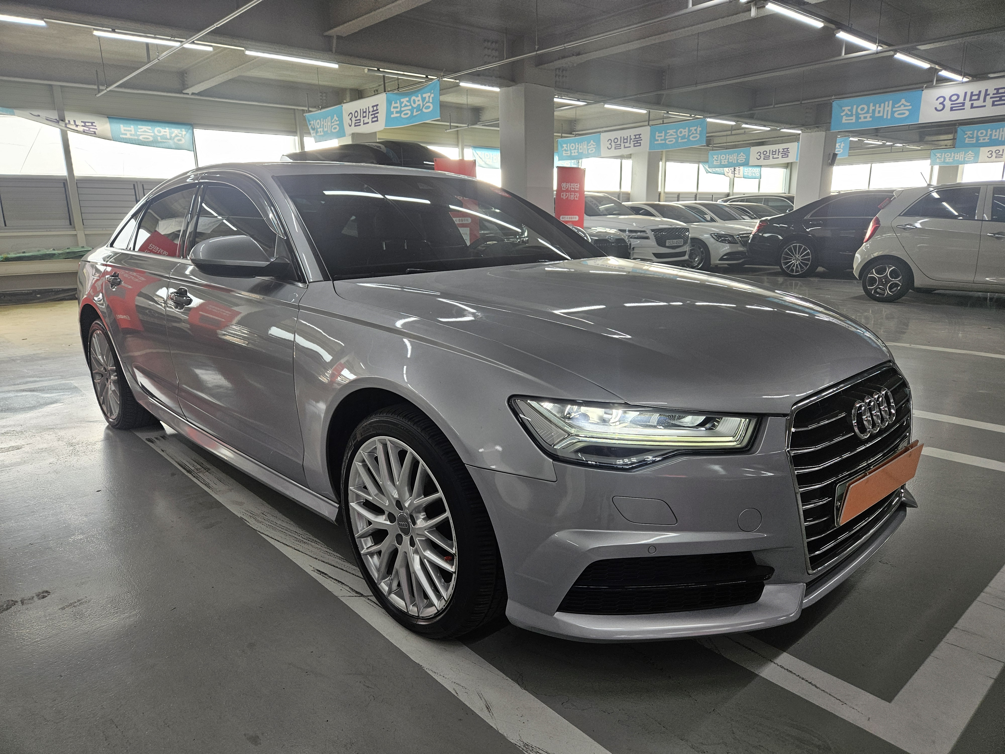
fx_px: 668
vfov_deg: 58.9
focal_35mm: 23
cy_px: 377
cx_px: 502
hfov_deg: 73.9
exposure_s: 1/120
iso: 50
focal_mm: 5.4
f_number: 1.8
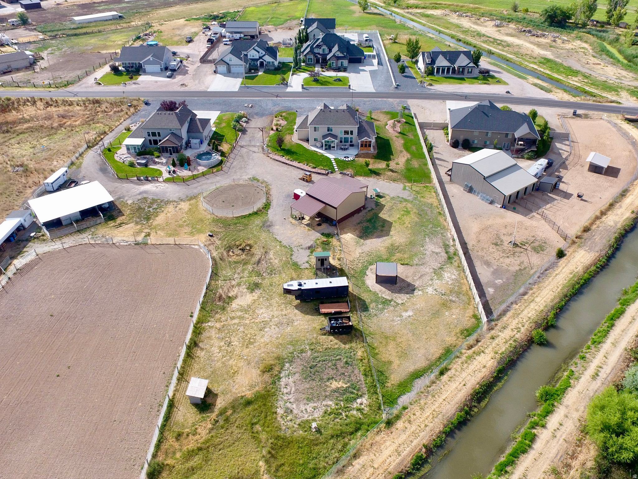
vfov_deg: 66.0
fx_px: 369
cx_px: 319
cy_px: 240
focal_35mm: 20
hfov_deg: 81.7
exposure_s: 1/546
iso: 100
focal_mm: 3.61
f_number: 2.8
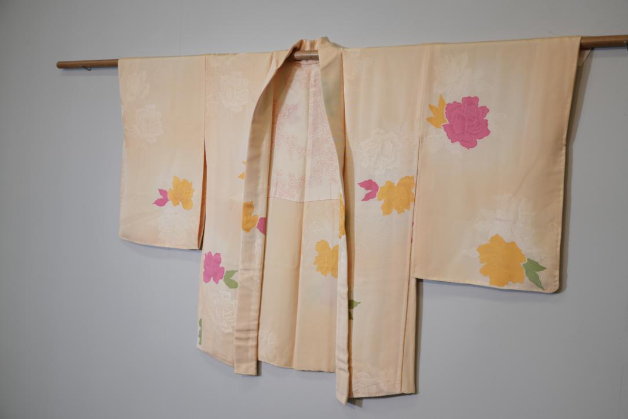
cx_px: 314
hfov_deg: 46.4
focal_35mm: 42
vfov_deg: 31.9
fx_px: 733
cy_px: 210
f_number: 4
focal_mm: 42
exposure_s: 1/50
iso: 160
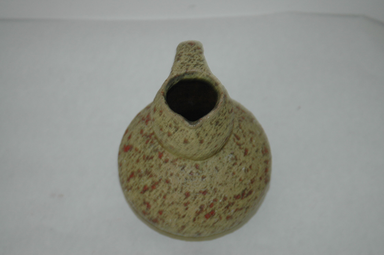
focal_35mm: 60
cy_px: 128
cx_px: 192
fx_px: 639
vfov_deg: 22.6
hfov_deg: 33.4
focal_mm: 40
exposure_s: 1/10
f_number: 4
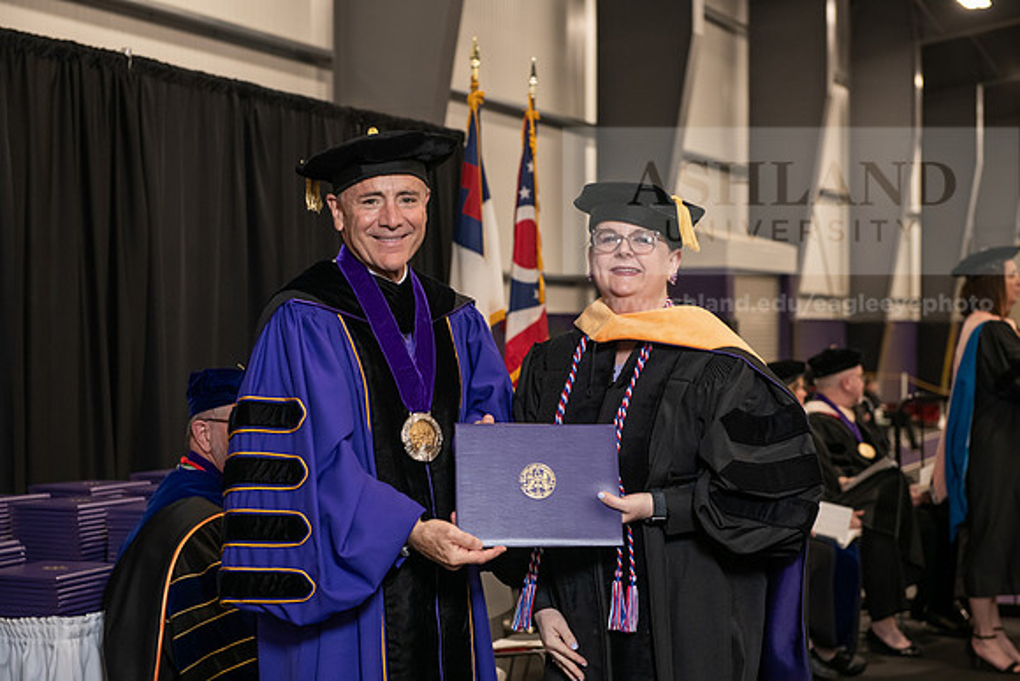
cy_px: 340
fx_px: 1984
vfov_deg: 19.5
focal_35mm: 70
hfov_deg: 28.8
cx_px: 510
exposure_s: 1/125
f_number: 5
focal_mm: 70
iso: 2000
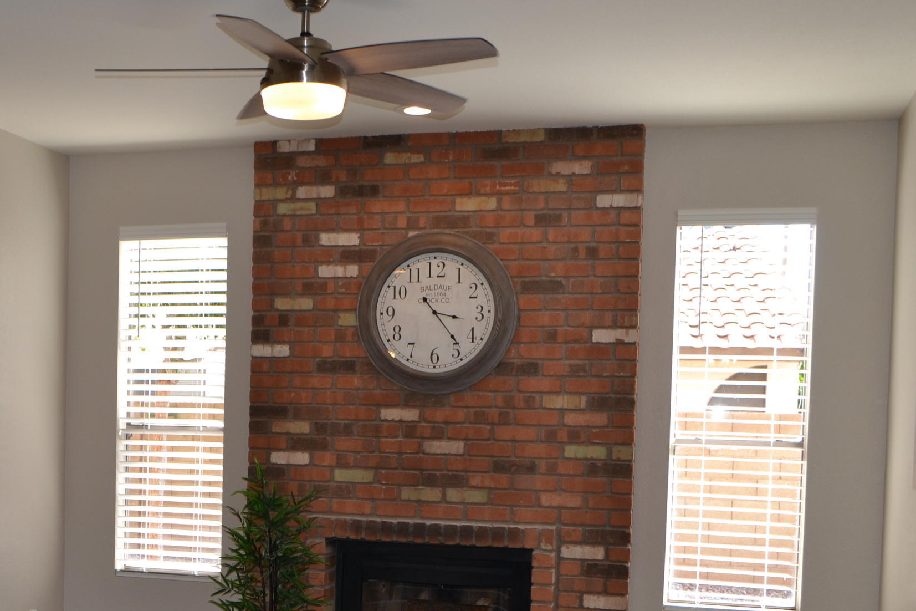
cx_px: 233
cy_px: 483
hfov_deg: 39.3
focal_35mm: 49
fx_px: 1247
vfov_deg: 27.0
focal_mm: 18
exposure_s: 1/125
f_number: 4
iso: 200
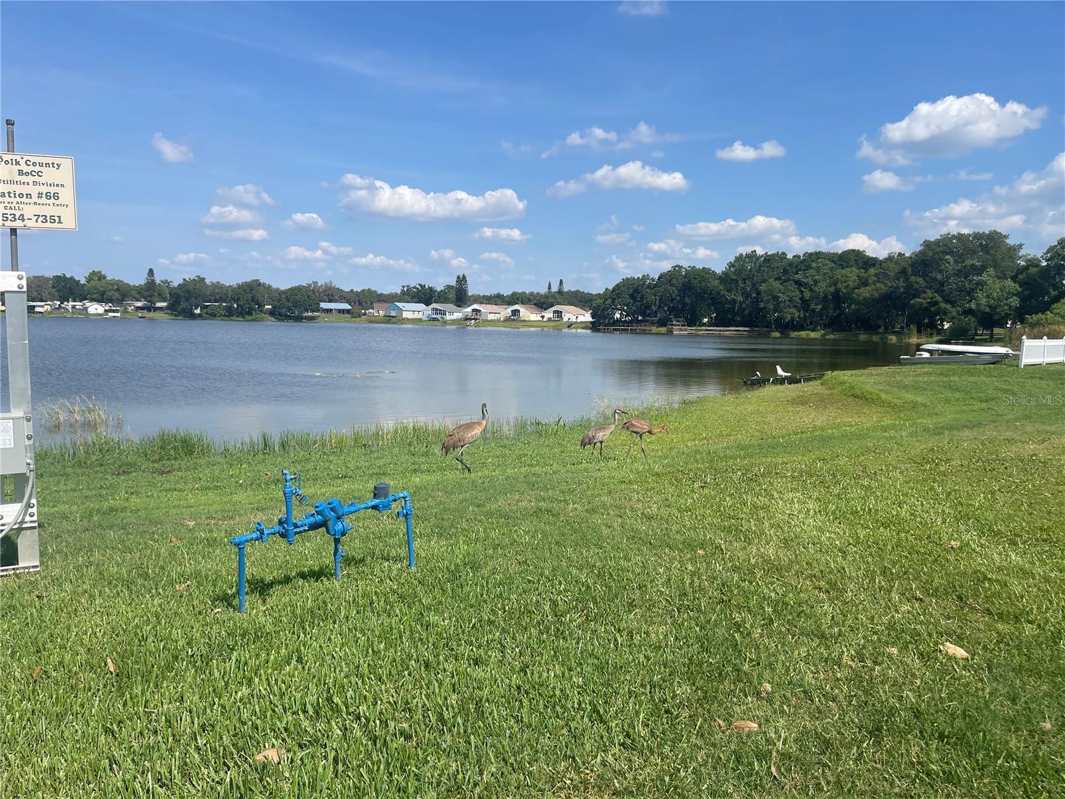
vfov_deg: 53.1
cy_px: 400
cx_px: 532
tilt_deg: -5.9
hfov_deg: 67.3
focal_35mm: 26
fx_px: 800
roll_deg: -1.1
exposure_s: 1/5917
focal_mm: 5.1
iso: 50
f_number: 1.6
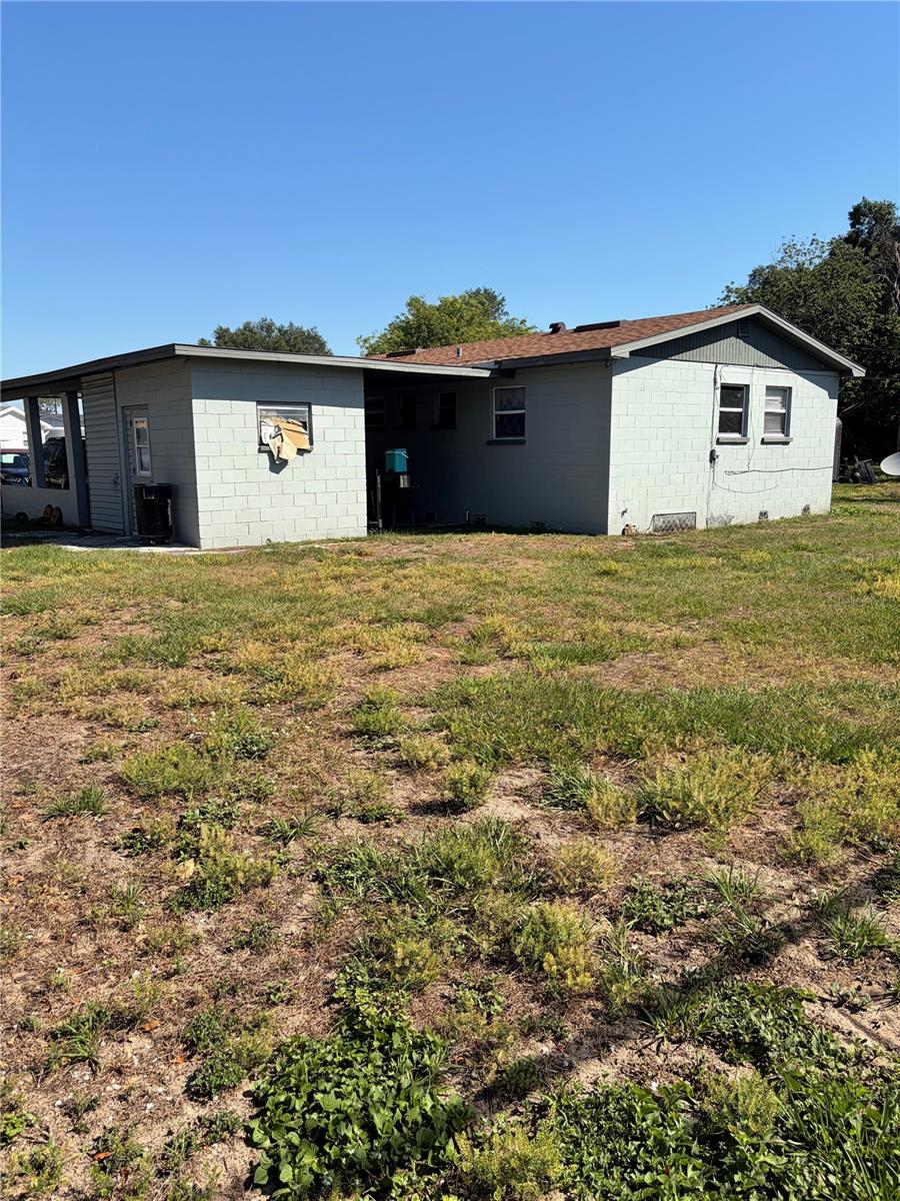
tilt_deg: -8.8
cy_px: 600
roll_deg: -0.1
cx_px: 450
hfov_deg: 53.1
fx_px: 901
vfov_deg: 67.3
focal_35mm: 26
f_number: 1.6
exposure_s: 1/3279
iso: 50
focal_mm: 5.96
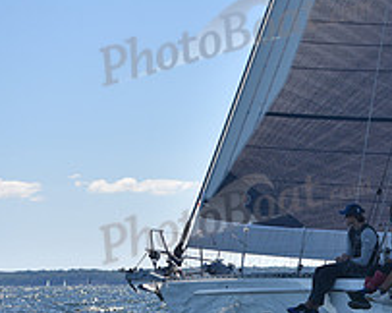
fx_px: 2179
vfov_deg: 8.2
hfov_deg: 10.1
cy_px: 287
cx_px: 473
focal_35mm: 188
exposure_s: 1/800
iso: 200
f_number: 4
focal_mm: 70
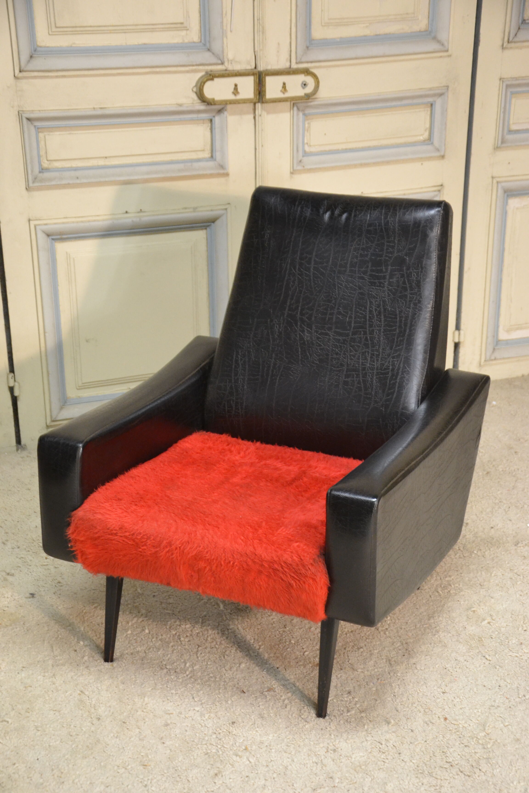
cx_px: 264
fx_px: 1322
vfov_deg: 33.4
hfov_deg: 22.6
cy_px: 396
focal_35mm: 60
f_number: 4.5
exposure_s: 1/60
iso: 2200
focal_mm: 40
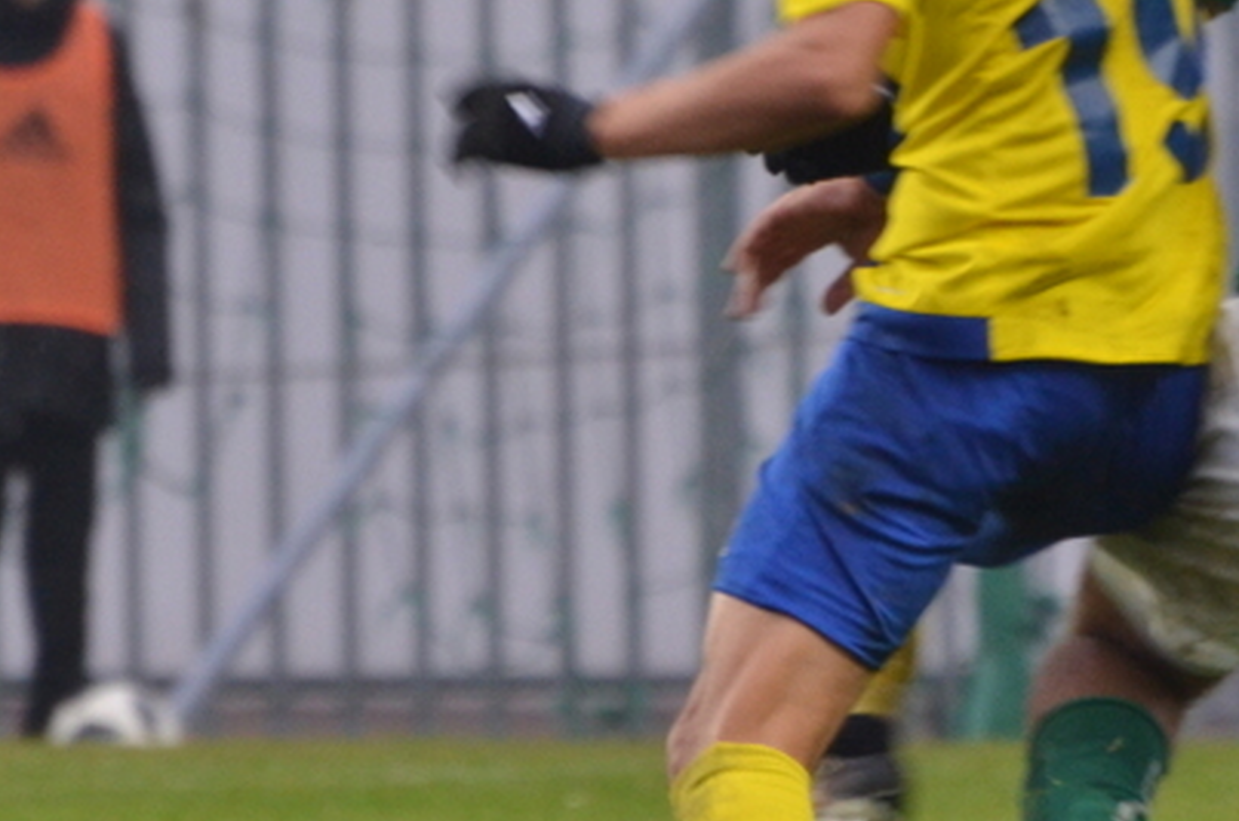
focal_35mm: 1116
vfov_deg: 1.2
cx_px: 1018
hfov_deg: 1.9
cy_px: 352
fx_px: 38333
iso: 800
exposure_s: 1/250
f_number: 5.6
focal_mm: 250
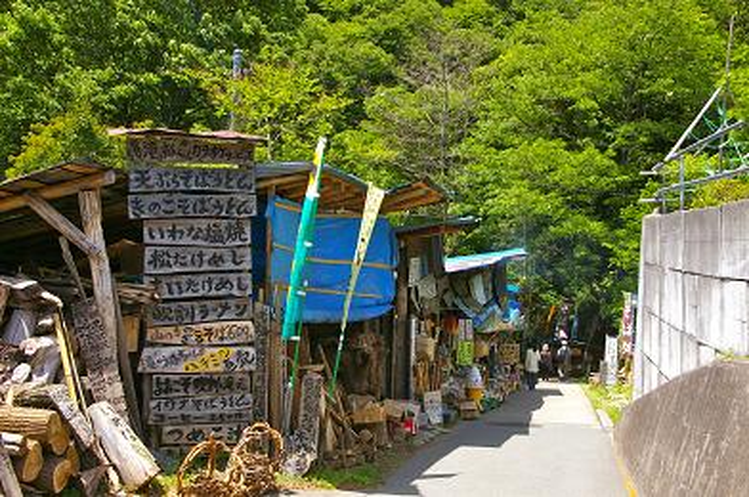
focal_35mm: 39
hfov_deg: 49.6
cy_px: 248
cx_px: 374
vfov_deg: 34.1
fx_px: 810
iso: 200
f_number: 8
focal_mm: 26
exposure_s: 1/180
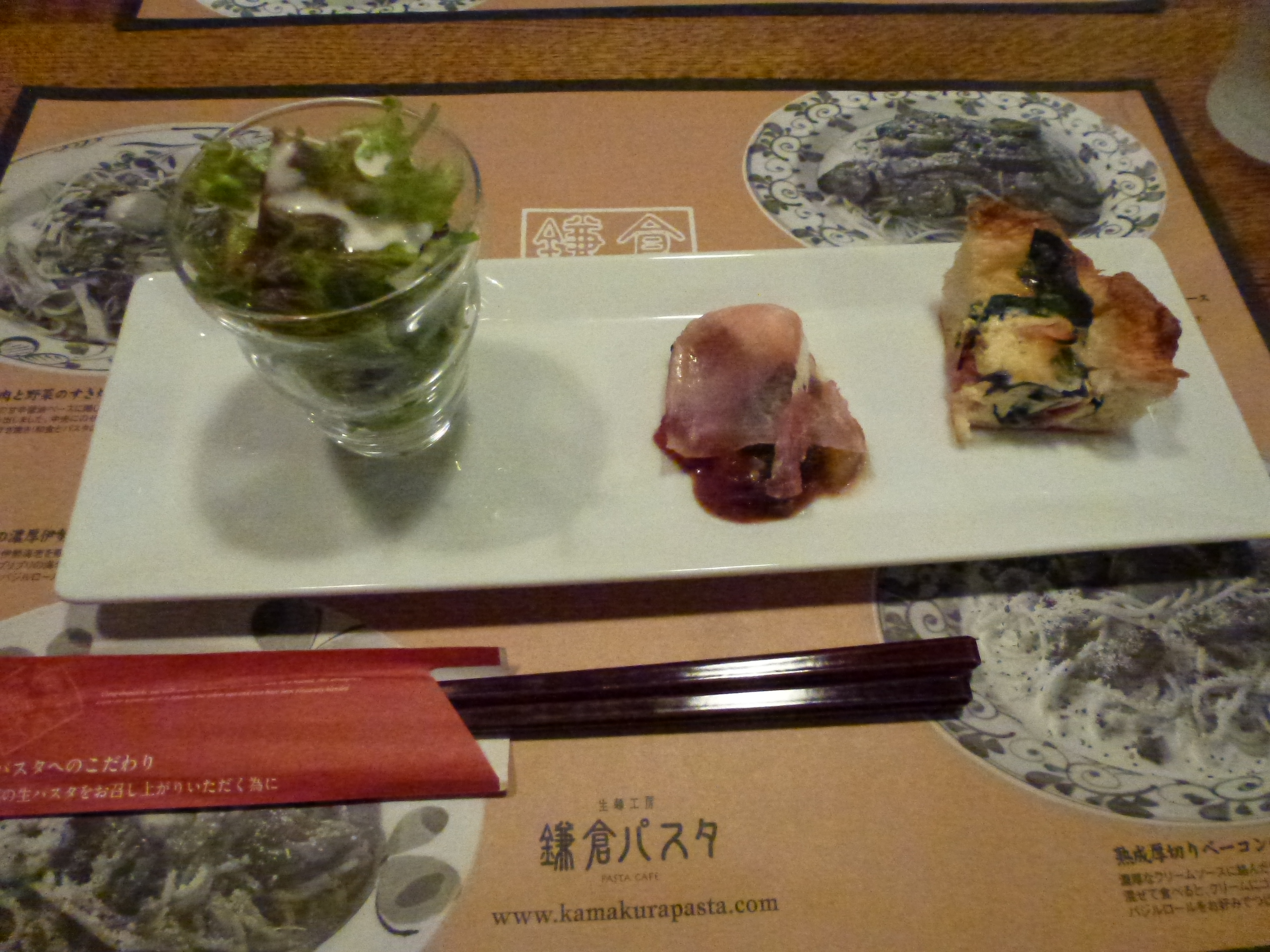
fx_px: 881
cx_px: 635
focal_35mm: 24
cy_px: 476
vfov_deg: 56.8
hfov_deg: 71.6
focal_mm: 4.3
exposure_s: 1/100
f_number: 3.3
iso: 1600
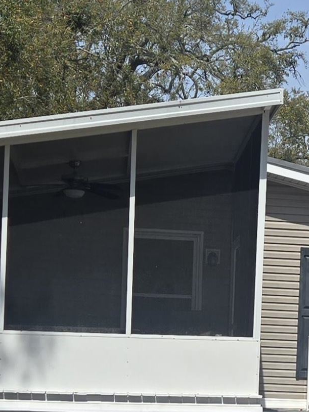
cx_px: 240
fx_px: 774
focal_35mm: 65
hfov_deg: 22.3
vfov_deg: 29.6
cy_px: 283
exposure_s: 1/3333
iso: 25
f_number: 1.8
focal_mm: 5.4
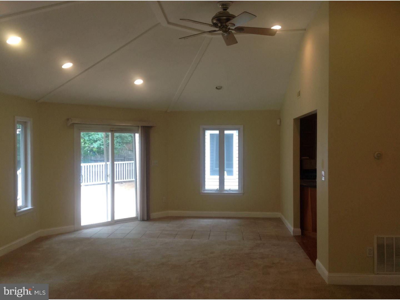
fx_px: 404
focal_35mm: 35
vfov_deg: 40.7
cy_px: 150
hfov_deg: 52.6
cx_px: 200
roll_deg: -0.1
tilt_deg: -2.0
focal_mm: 4.28
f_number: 2.4
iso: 50
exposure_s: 1/30
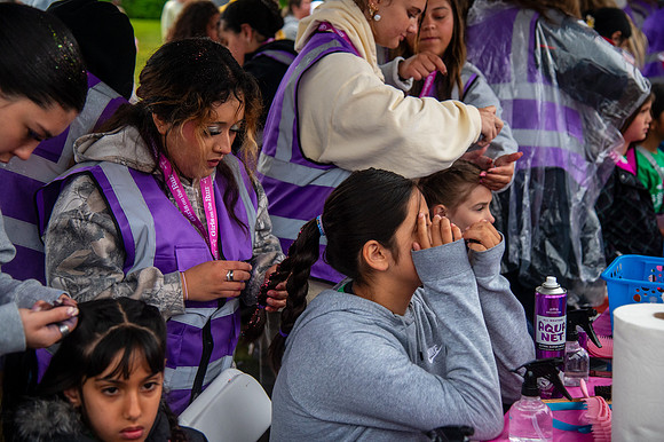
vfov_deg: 23.4
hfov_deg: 34.5
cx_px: 332
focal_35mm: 58
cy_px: 221
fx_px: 1069
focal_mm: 58
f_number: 4
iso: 2000
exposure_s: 1/400
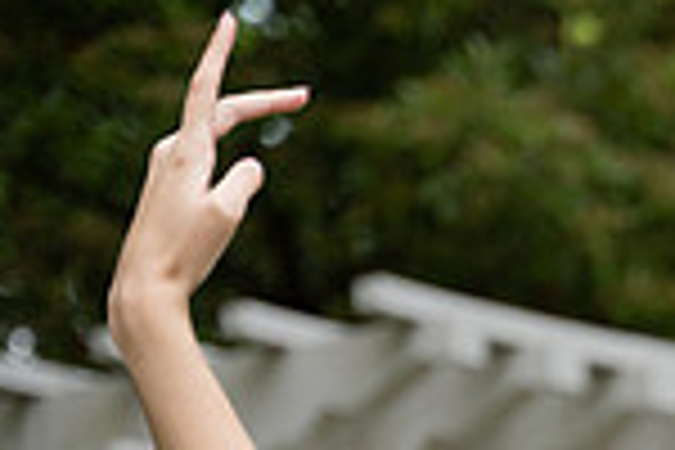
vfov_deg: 4.9
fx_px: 5231
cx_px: 986
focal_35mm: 279
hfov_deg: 7.3
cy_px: 709
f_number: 2.8
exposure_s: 1/640
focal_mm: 72
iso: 200
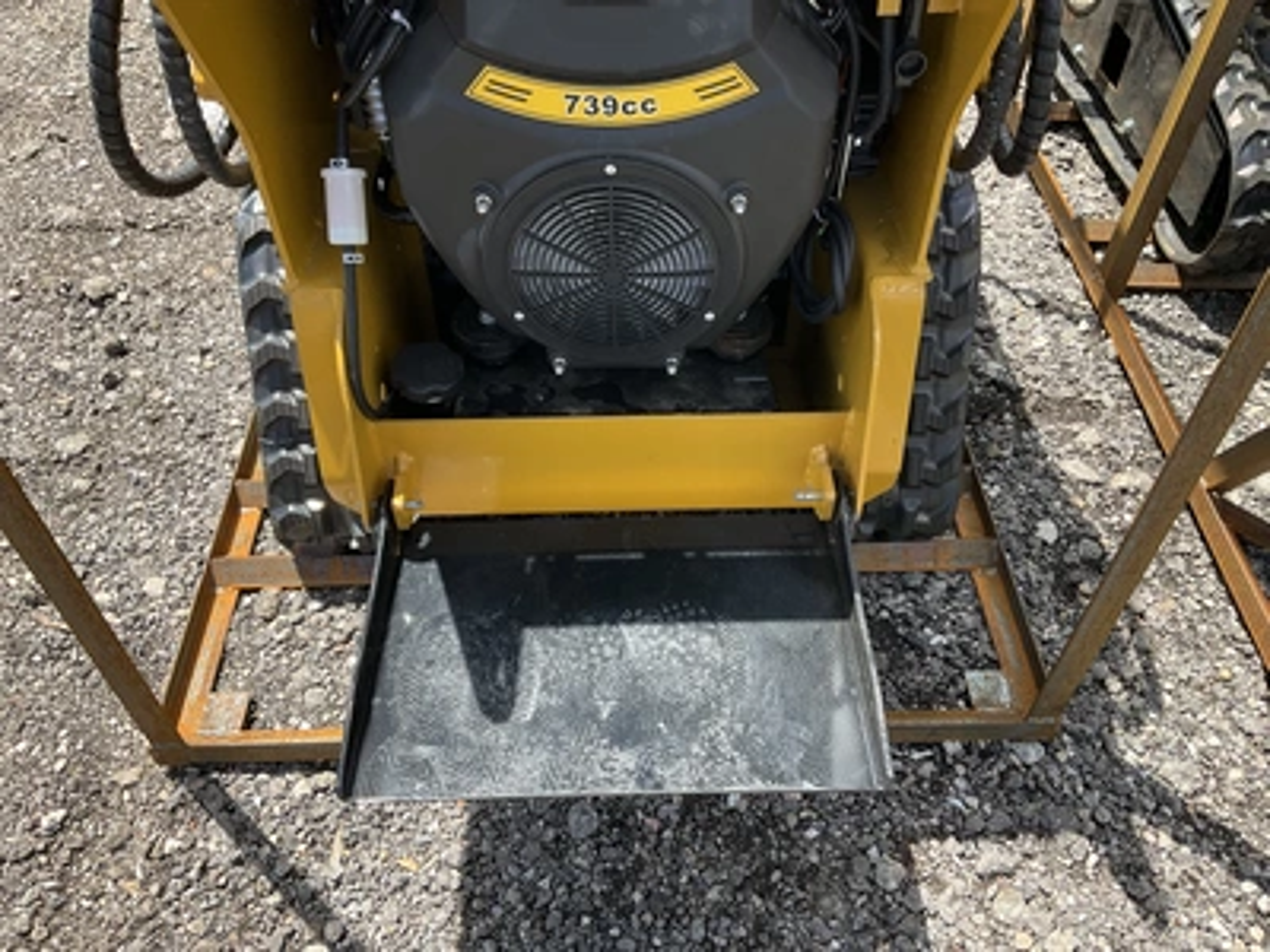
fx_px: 1064
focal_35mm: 29
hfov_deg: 61.7
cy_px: 476
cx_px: 635
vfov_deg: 48.2
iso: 25
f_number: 1.8
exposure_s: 1/473
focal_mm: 3
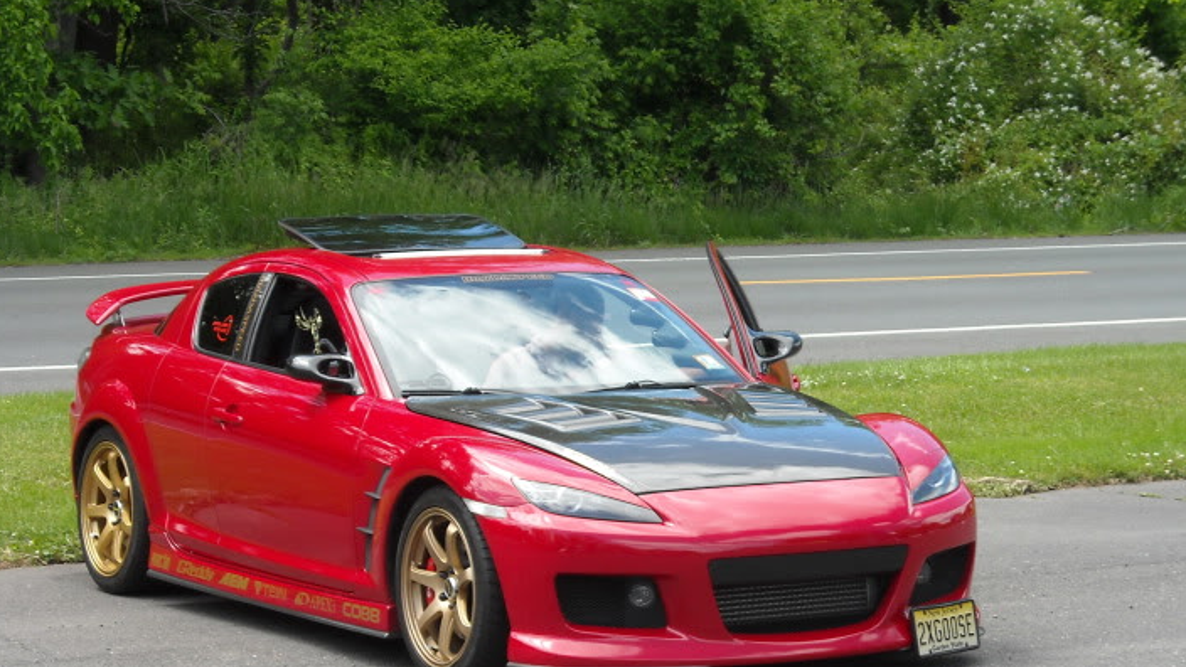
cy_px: 443
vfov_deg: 9.3
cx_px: 571
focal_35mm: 130
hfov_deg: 16.5
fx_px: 4088
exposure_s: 1/135
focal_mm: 17.1
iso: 64
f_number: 4.7
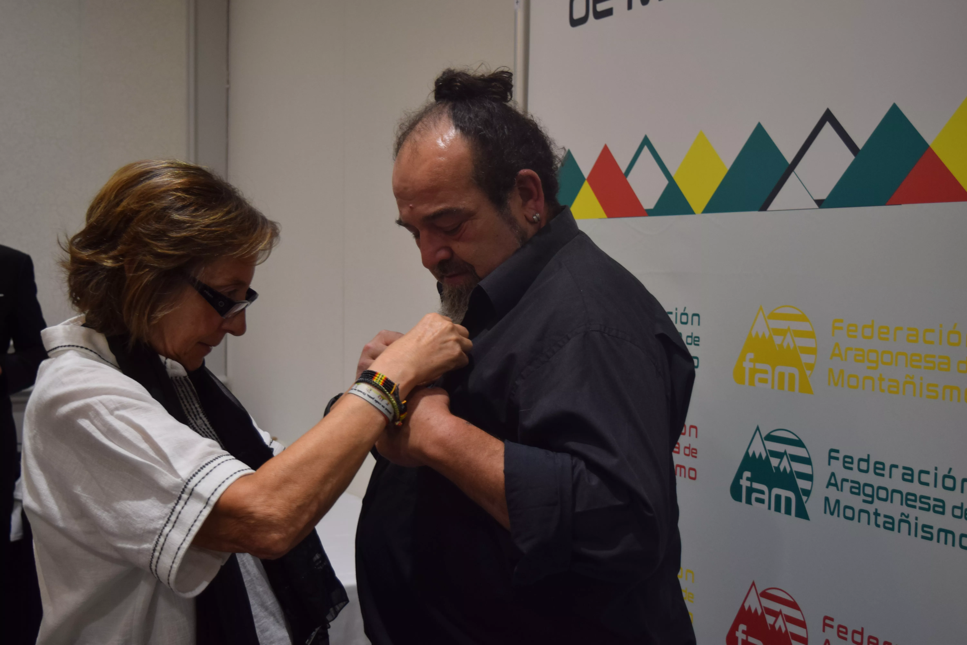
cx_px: 484
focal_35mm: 45
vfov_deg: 29.9
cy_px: 322
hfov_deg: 43.6
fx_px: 1209
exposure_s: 1/60
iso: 450
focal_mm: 30
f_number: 4.2
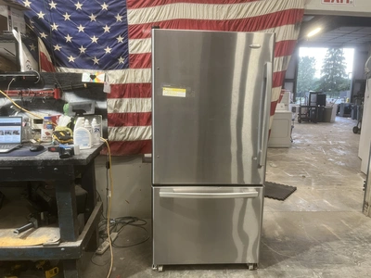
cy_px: 139
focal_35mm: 26
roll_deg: +0.2
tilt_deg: -10.1
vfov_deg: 53.1
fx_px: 279
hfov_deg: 67.3
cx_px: 186
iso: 160
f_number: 1.6
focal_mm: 5.1
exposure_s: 1/60
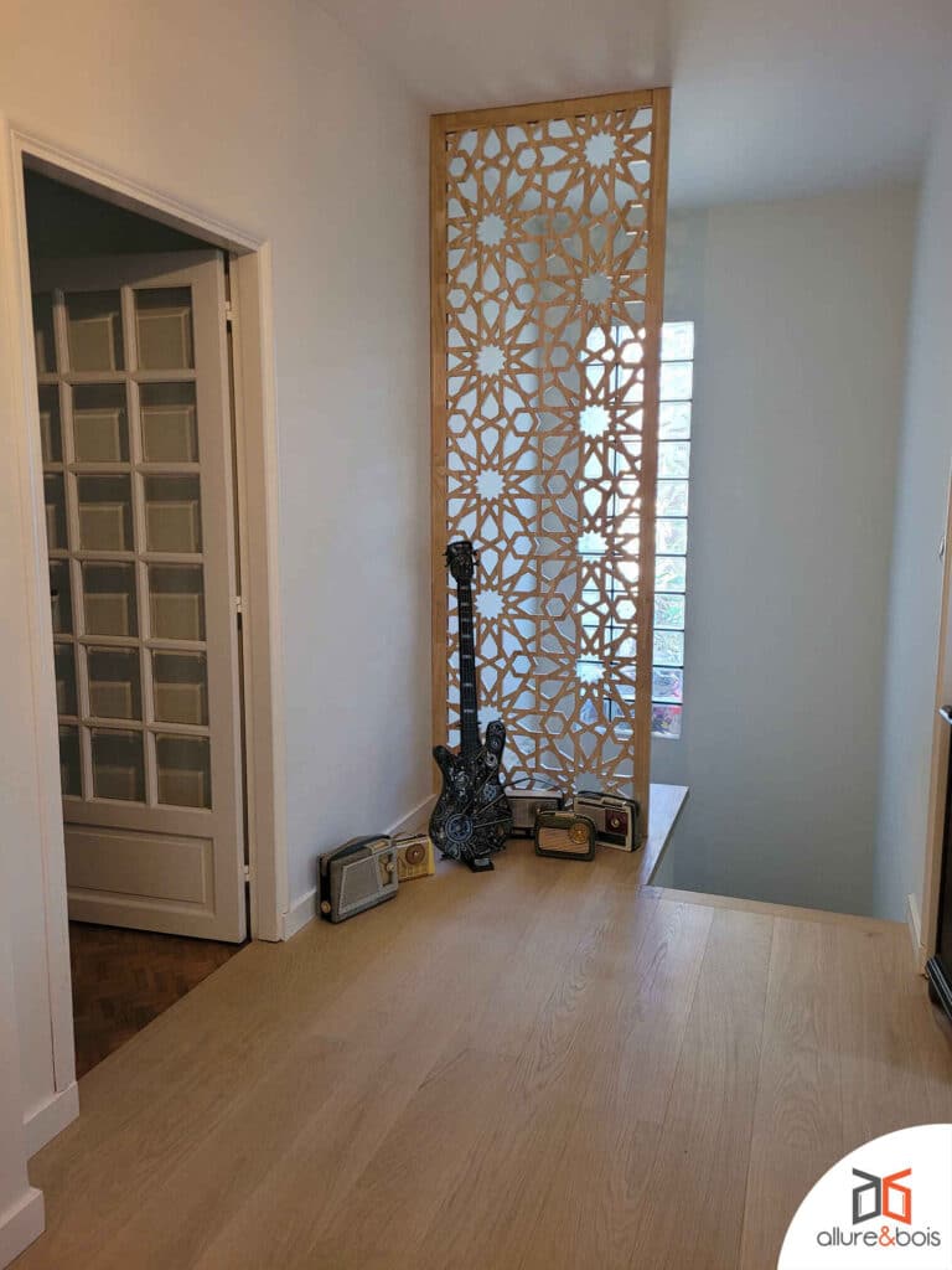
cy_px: 635
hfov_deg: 53.1
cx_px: 476
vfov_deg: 67.3
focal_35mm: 26
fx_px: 953
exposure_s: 1/50
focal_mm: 5.4
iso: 200
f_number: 1.8
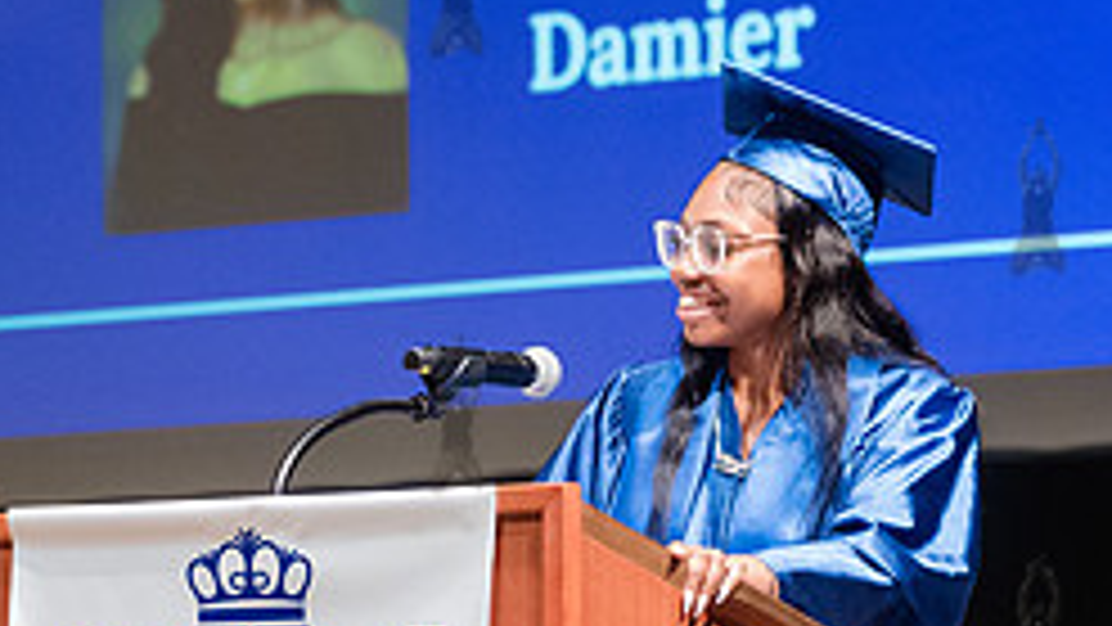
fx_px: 8227
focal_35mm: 279
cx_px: 455
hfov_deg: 7.7
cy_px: 412
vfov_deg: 4.4
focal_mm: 112
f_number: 4
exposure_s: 1/200
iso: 5000
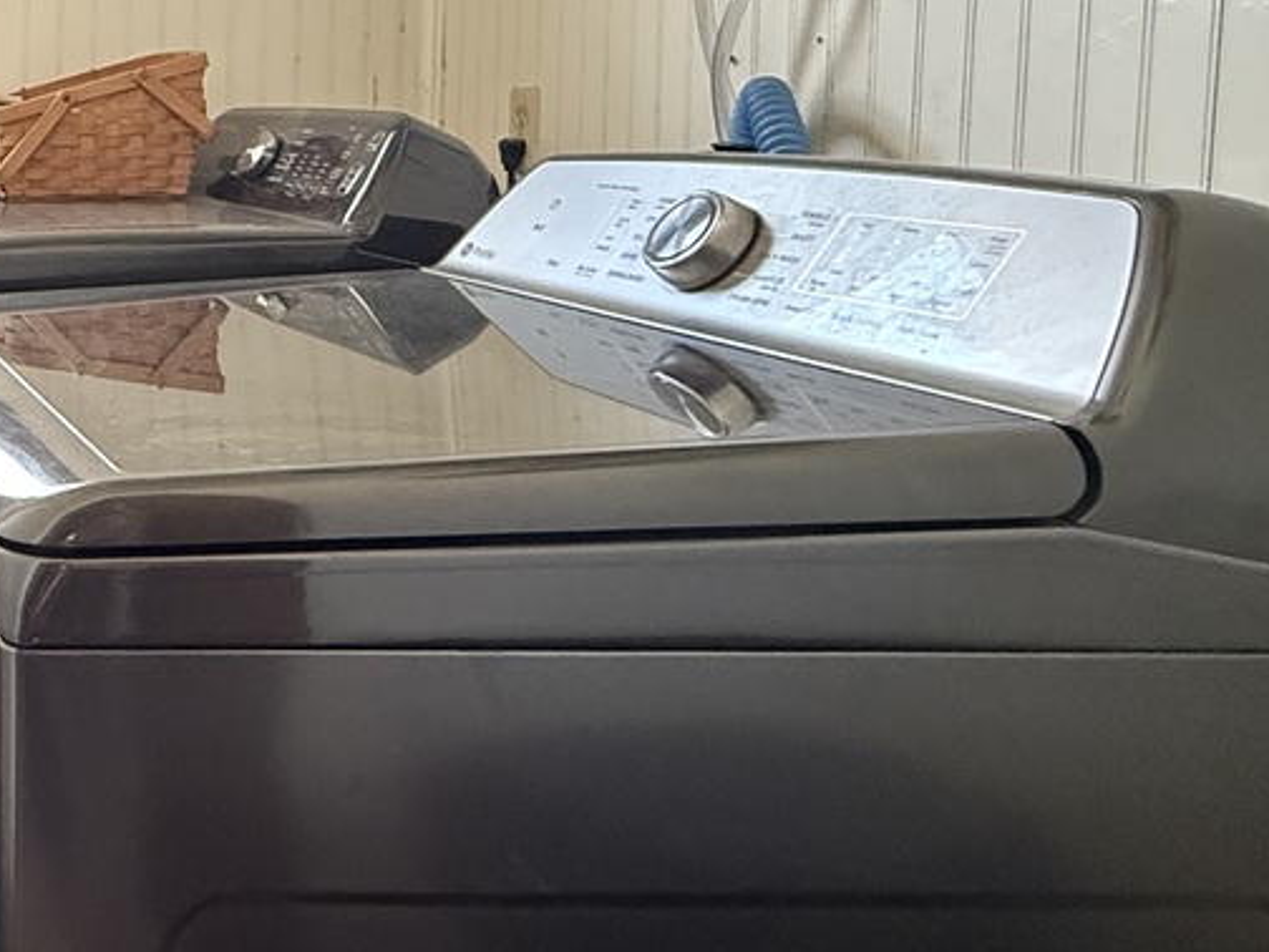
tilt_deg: -3.5
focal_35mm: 40
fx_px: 1466
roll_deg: -0.1
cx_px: -277
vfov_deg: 34.8
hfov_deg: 35.8
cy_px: 184
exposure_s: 1/60
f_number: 2.2
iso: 800
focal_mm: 2.22
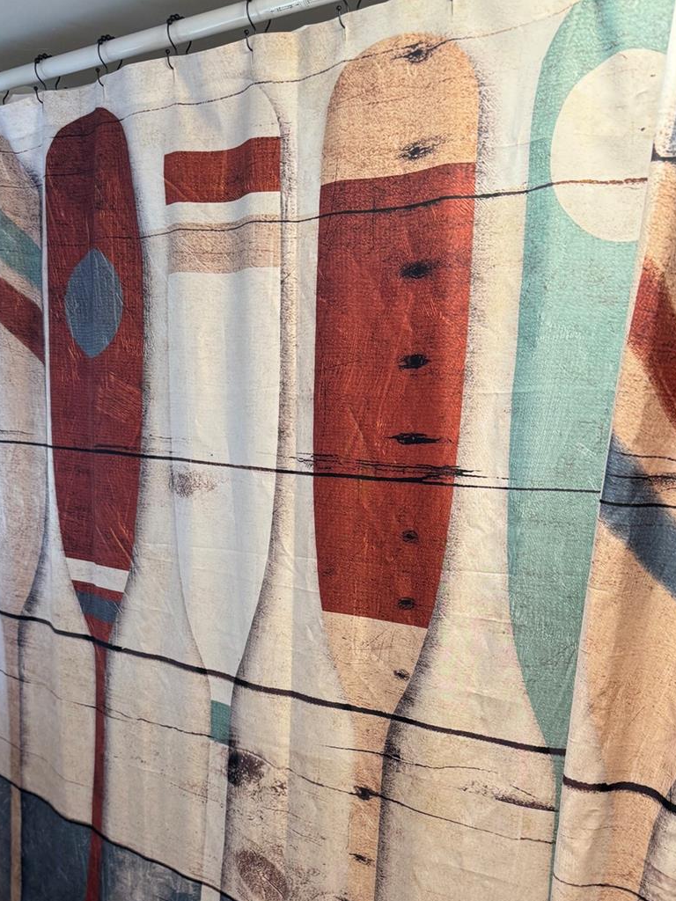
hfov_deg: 39.6
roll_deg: -1.4
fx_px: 937
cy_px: 661
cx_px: 376
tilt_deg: -17.7
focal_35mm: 36
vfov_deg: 49.6
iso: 125
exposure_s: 1/60
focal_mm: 6.76
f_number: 1.78
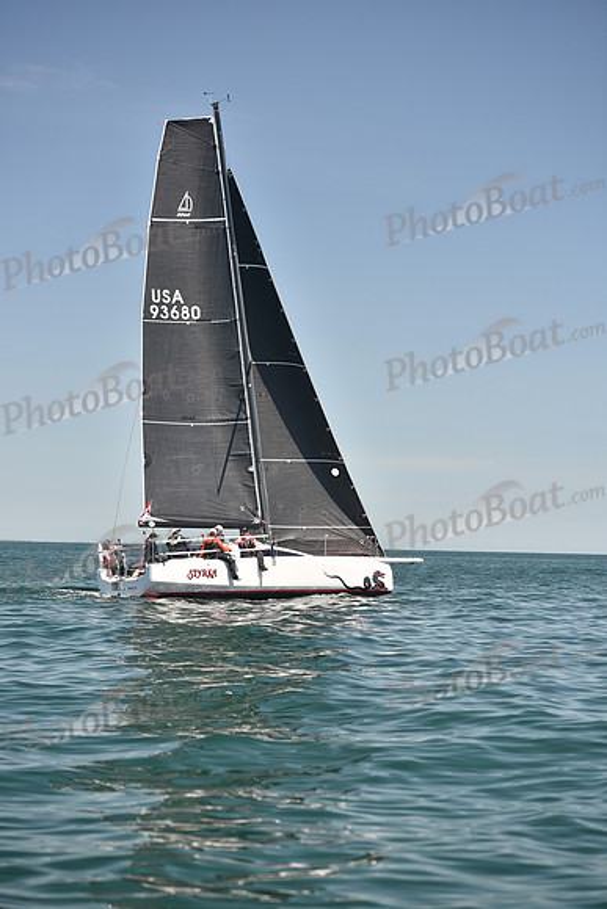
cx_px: 304
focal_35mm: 85
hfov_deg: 16.1
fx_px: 2148
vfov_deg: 23.9
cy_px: 454
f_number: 3.5
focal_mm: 85
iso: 250
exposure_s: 1/800
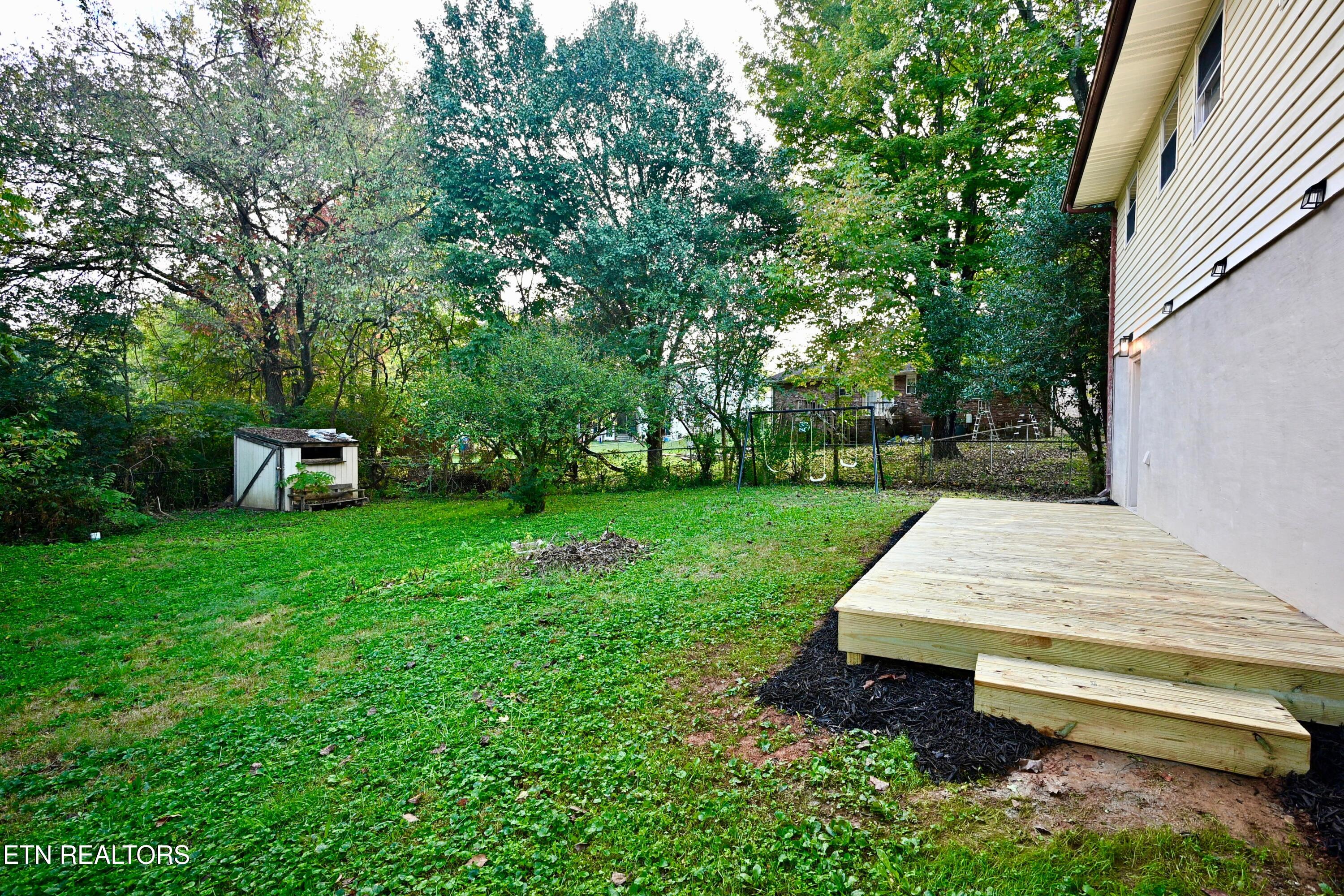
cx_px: 672
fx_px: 672
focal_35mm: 18
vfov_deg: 67.4
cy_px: 448
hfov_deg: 90.0
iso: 200
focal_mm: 12
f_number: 4
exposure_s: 1/60
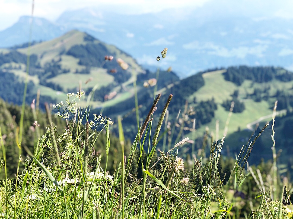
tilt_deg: -11.6
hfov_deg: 33.8
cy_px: 110
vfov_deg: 25.6
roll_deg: +3.0
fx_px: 482
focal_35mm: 57
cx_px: 146
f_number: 2.8
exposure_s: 1/257
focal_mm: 6.6
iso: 20
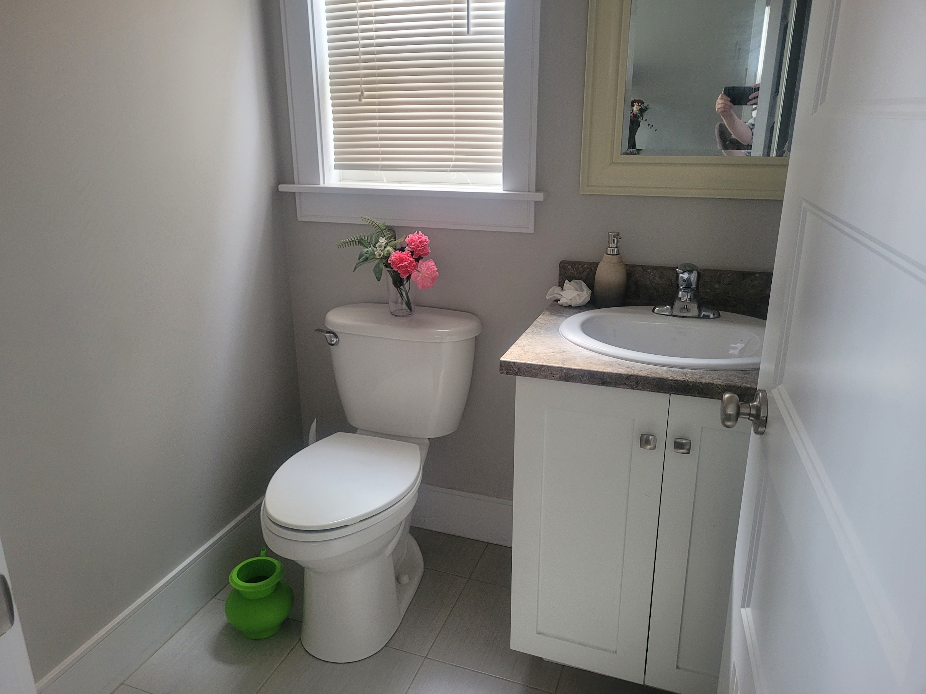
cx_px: 463
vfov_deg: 53.1
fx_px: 695
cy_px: 347
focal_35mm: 26
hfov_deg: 67.3
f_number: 1.8
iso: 200
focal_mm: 5.4
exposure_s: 1/60.2
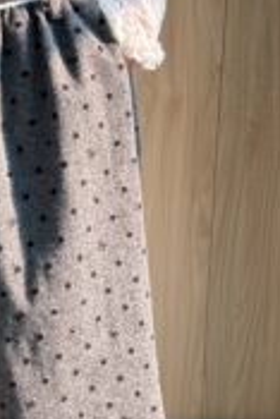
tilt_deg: -18.2
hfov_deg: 11.8
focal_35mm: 114
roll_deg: +0.3
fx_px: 1327
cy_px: 266
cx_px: -67
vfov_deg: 17.9
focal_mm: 6.76
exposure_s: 1/210
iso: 125
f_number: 1.78
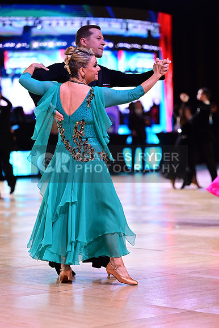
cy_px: 164
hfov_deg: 11.4
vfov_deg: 17.1
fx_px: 1096
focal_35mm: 120
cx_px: 110
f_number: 2.8
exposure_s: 1/400
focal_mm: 120
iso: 1600
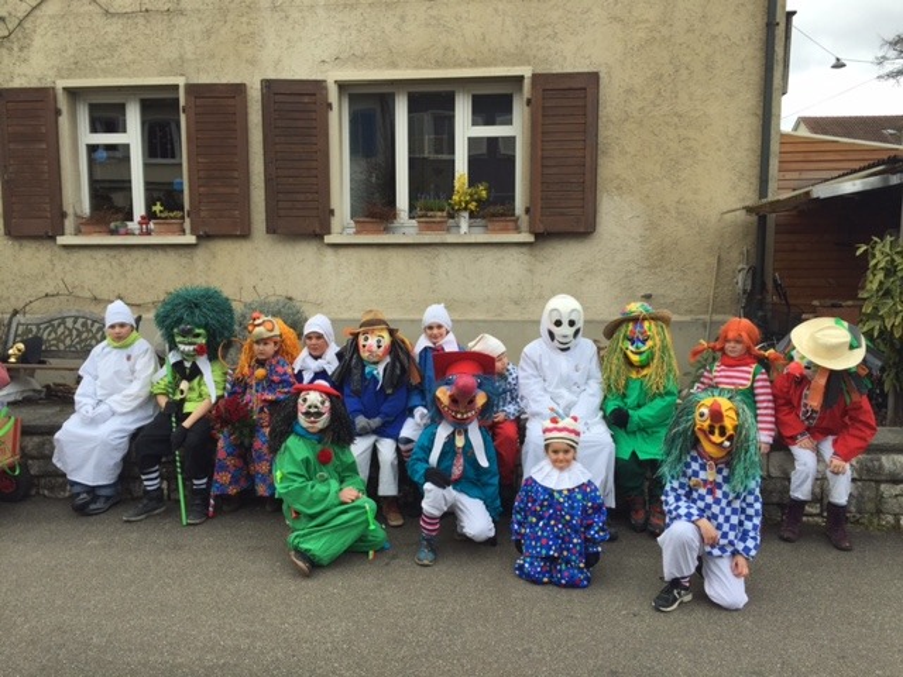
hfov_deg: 61.7
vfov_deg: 48.2
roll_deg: -0.1
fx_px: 756
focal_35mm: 29
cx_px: 452
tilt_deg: -6.1
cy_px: 338
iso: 32
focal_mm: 4.15
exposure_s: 1/608
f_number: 2.2
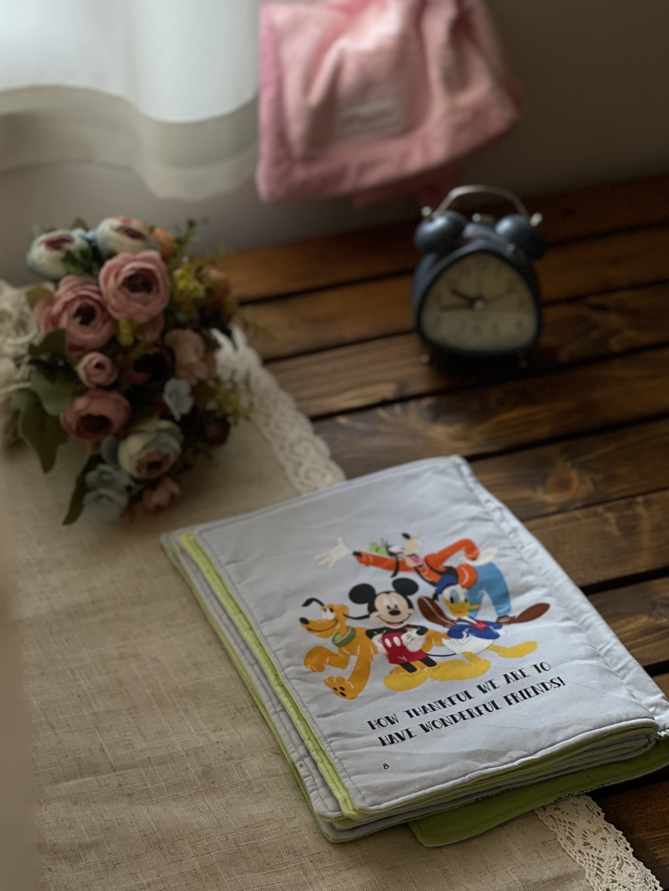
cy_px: 292
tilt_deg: -32.0
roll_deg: -0.6
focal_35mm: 87
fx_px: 2242
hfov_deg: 17.0
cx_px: 268
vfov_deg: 22.4
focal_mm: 7.5
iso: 125
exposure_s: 1/121
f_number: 2.2
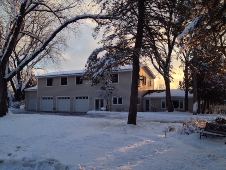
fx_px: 229
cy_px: 85
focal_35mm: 35
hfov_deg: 52.6
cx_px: 113
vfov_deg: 40.7
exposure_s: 1/354
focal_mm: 4.28
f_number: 2.4
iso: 50
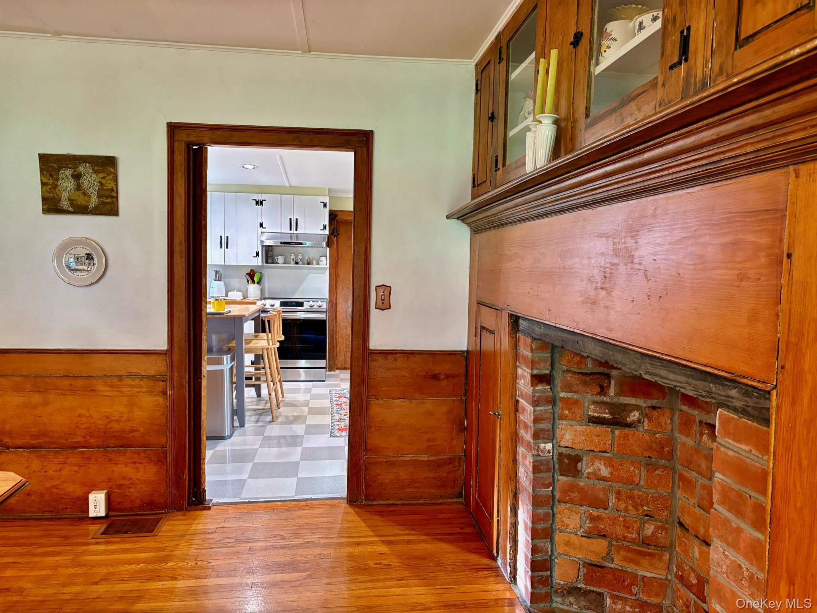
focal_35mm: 26
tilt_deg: -4.6
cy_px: 306
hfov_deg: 67.3
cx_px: 408
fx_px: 614
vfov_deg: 53.1
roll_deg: -1.5
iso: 400
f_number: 1.6
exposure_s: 1/40
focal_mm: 5.96
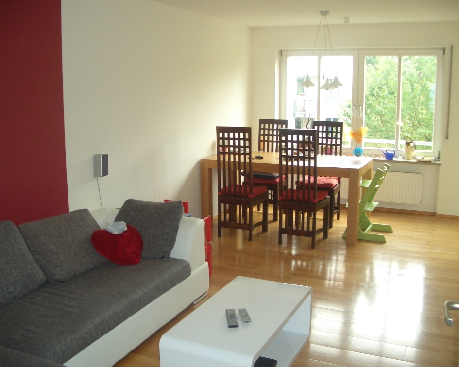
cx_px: 230
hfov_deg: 49.1
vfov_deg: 40.1
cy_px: 182
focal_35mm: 37
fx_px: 503
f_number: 2.6
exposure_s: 1/125
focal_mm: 5.8
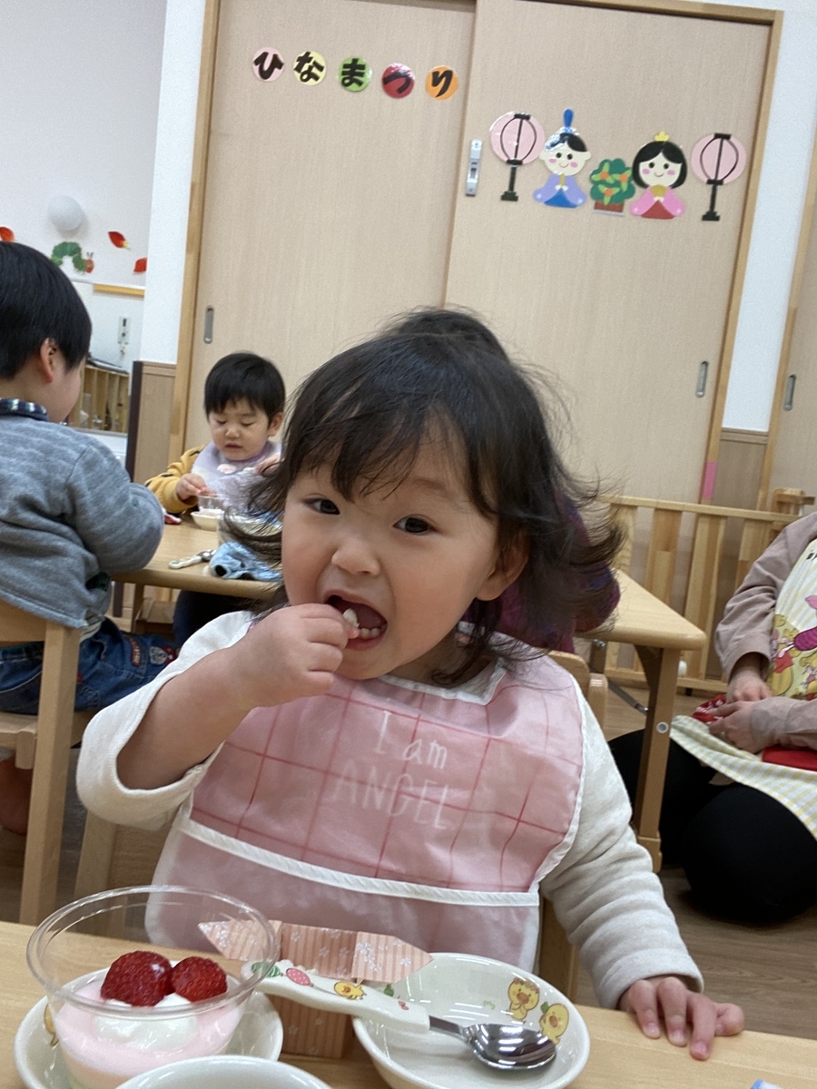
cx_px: 408
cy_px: 544
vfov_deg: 60.0
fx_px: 944
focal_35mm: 30
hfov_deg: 46.8
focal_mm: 2.71
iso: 125
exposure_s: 1/60
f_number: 2.2
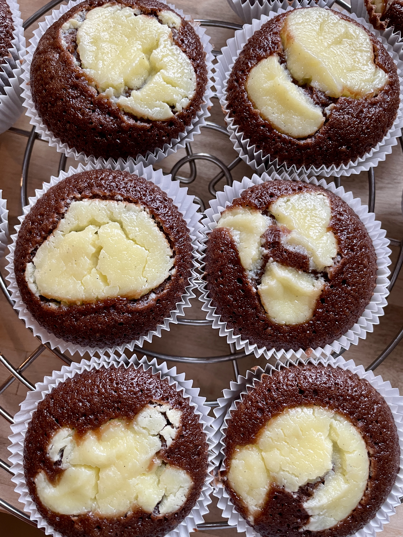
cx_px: 202
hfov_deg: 53.1
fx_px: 404
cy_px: 268
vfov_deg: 67.3
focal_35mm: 26
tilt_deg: -85.0
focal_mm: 4.2
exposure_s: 1/100
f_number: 1.6
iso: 125
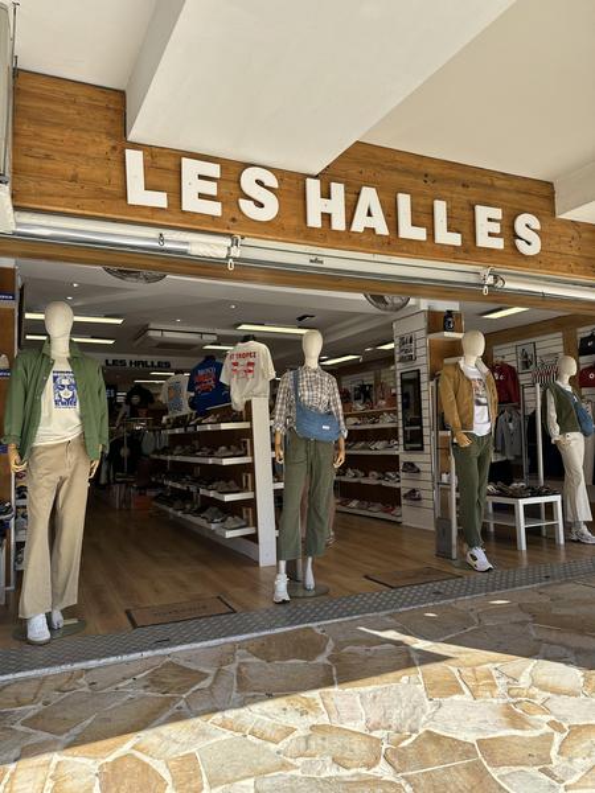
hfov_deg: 56.8
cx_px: 298
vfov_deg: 71.6
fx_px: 550
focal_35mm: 24
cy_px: 396
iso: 80
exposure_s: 1/1321
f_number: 1.78
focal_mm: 6.86
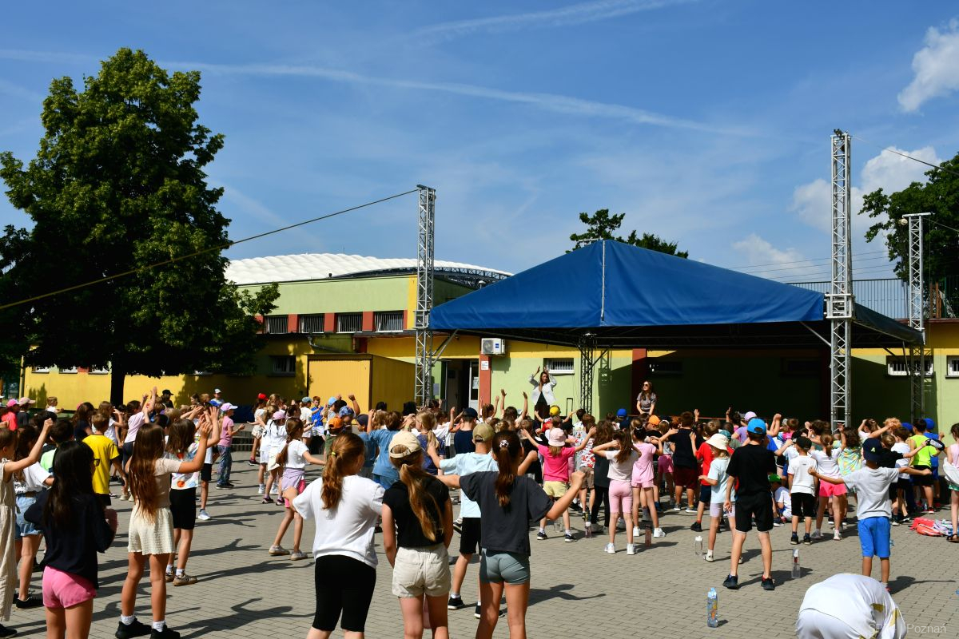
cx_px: 480
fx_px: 906
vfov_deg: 38.9
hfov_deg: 55.8
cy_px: 320
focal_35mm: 34
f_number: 10
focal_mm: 23
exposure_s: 1/400
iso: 100
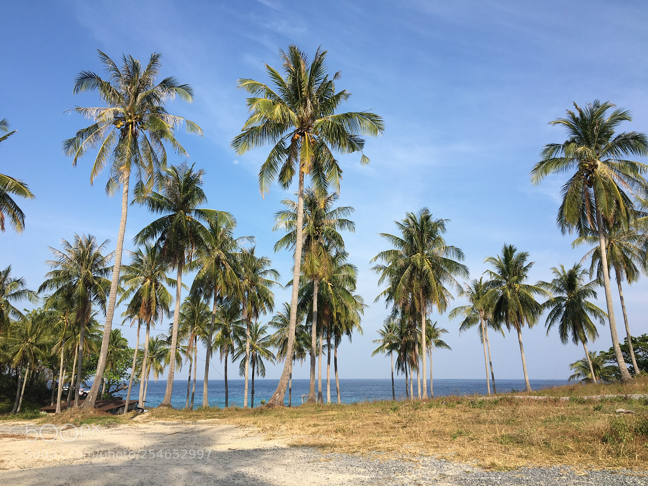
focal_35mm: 29
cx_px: 324
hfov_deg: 61.7
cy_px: 243
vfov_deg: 48.2
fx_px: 543
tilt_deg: +14.0
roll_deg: +1.6
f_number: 2.2
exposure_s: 1/1241
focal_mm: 4.15
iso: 25
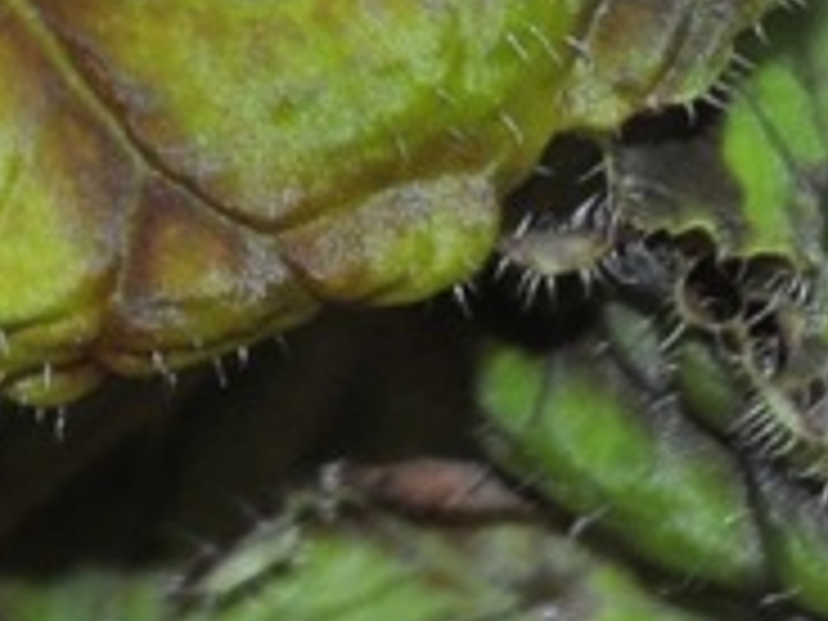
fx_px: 11481
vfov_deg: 3.1
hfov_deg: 4.1
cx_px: -608
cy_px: -986
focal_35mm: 480
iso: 800
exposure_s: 1/60
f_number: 4.5
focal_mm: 48
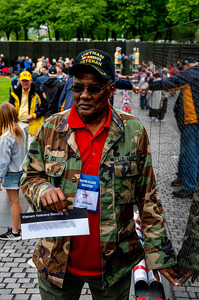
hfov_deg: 23.3
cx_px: 100
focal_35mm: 58
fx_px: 482
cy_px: 150
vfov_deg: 34.5
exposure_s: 1/640
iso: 1100
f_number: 8
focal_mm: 58
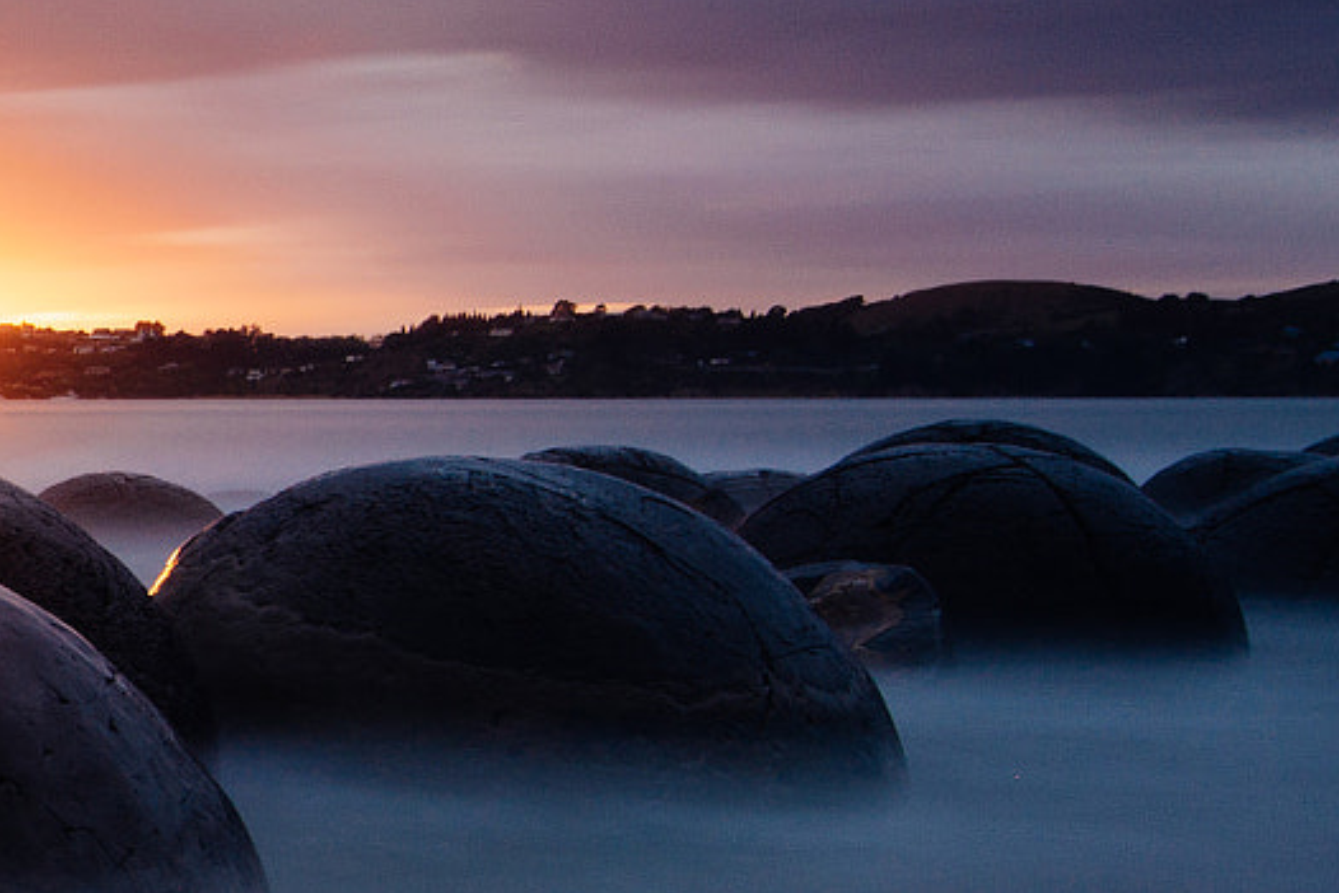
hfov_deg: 25.1
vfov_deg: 18.6
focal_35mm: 73
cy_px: 308
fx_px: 2716
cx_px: -249
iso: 100
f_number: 7.1
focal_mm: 24
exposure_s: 107
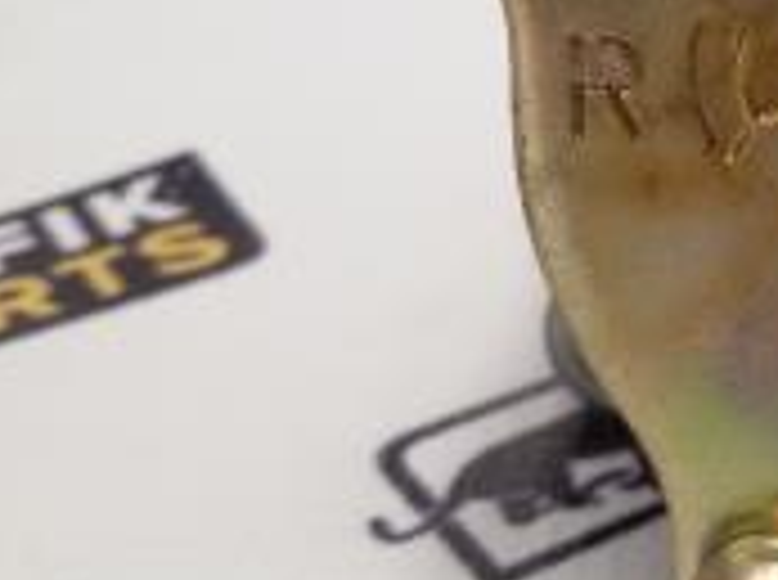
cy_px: 182
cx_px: 1052
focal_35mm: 97
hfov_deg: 18.6
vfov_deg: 15.2
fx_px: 2176
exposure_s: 1/50
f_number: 2.4
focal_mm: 2.93
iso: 50
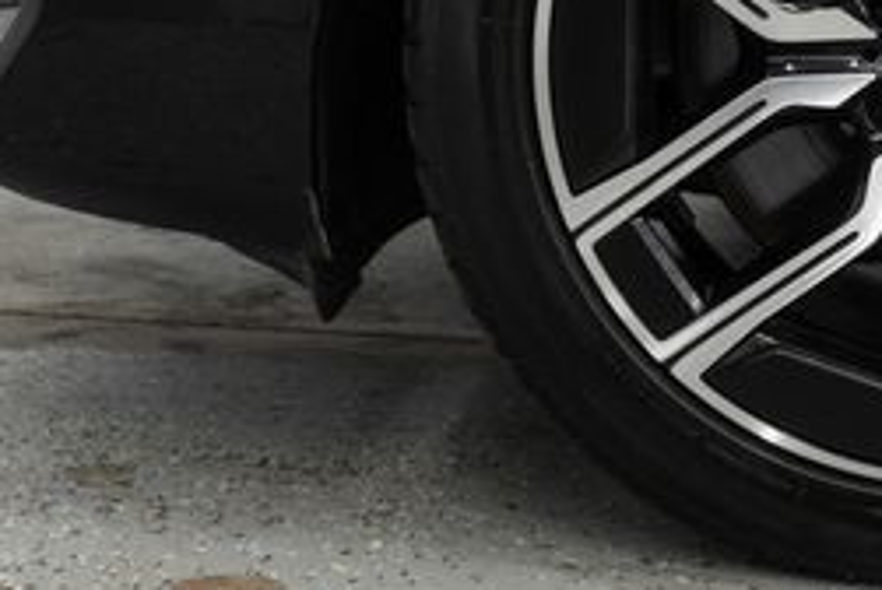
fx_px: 2625
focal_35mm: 107
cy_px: -76
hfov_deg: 18.7
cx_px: 836
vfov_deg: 12.6
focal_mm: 28
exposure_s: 1/40
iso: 250
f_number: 3.2
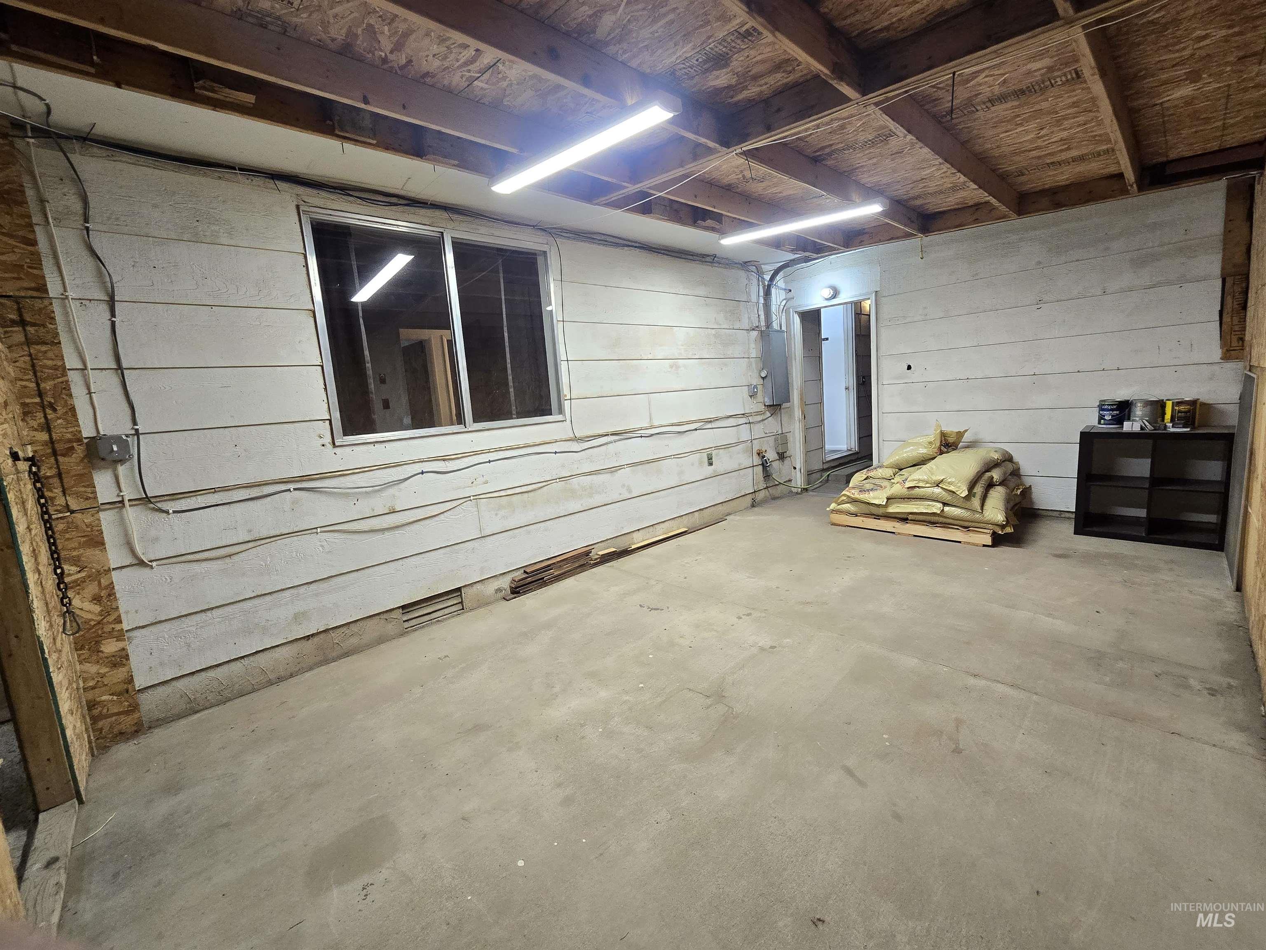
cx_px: 633
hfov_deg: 106.2
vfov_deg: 89.9
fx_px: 475
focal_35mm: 13
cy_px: 475
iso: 250
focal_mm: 2.2
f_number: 2.2
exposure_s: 1/60
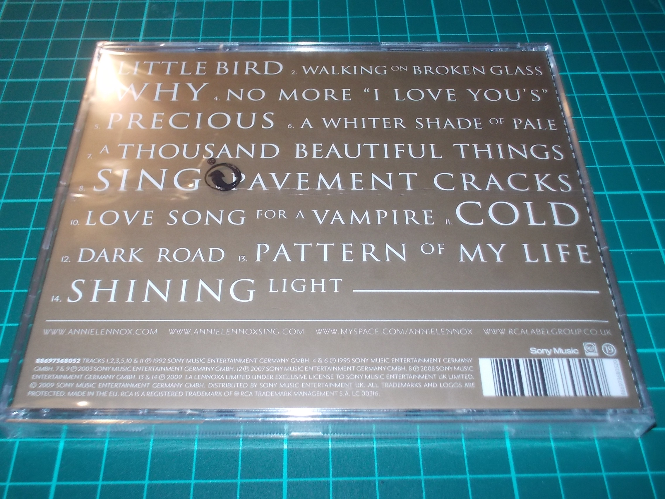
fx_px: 711
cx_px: 332
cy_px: 250
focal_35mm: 37
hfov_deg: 50.1
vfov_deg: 38.7
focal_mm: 5.2
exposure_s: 1/30
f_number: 3.7
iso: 200
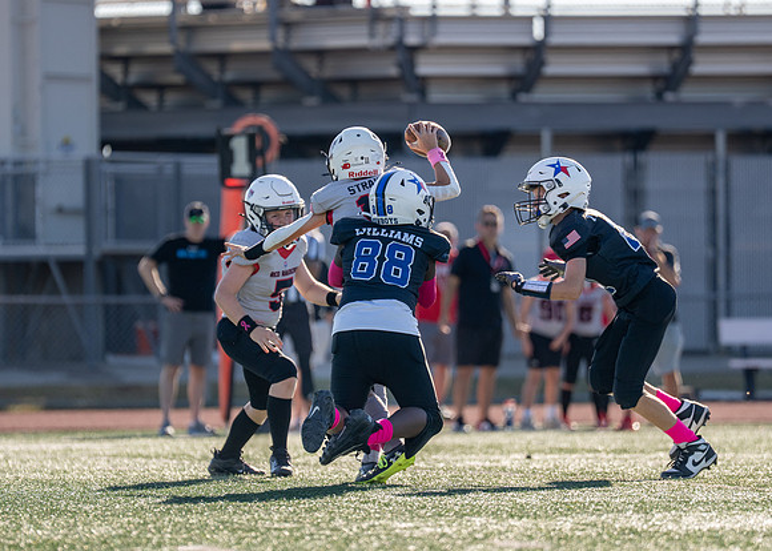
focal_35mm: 307
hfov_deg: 6.6
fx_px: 6736
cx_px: 390
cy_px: 290
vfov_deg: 4.7
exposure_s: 1/2500
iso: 160
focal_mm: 200
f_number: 2.8
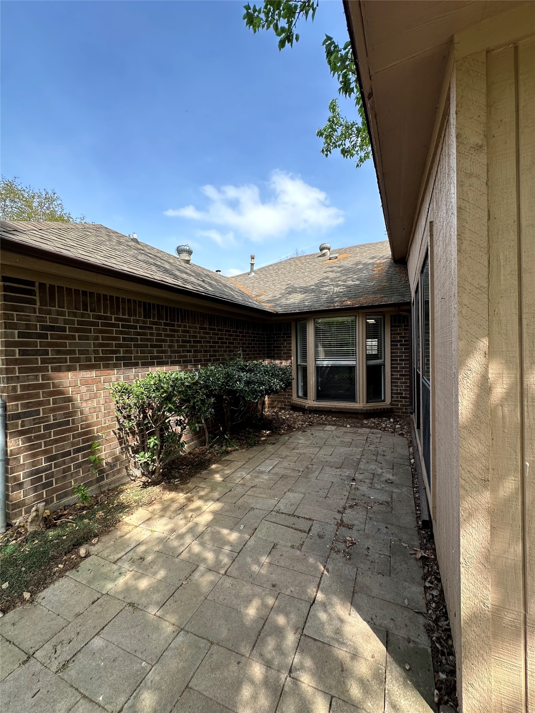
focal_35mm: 14
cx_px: 268
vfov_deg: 102.1
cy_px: 356
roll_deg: +0.6
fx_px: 288
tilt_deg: +0.0
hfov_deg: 85.7
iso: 40
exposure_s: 1/326
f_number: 2.2
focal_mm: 2.22
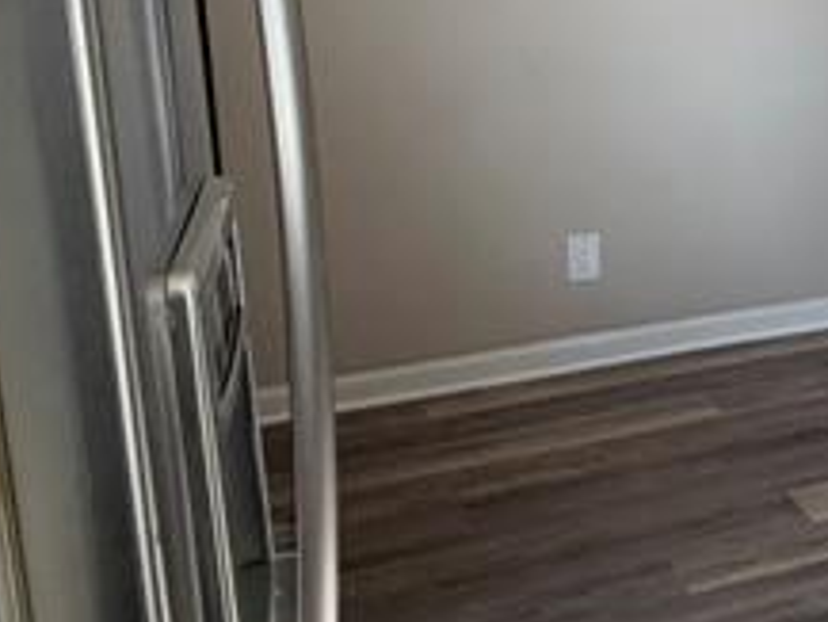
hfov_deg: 22.3
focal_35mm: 66
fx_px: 1580
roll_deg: -2.1
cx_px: 1343
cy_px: 107
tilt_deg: -10.6
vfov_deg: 21.9
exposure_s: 1/121
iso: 125
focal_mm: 2.22
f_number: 2.2
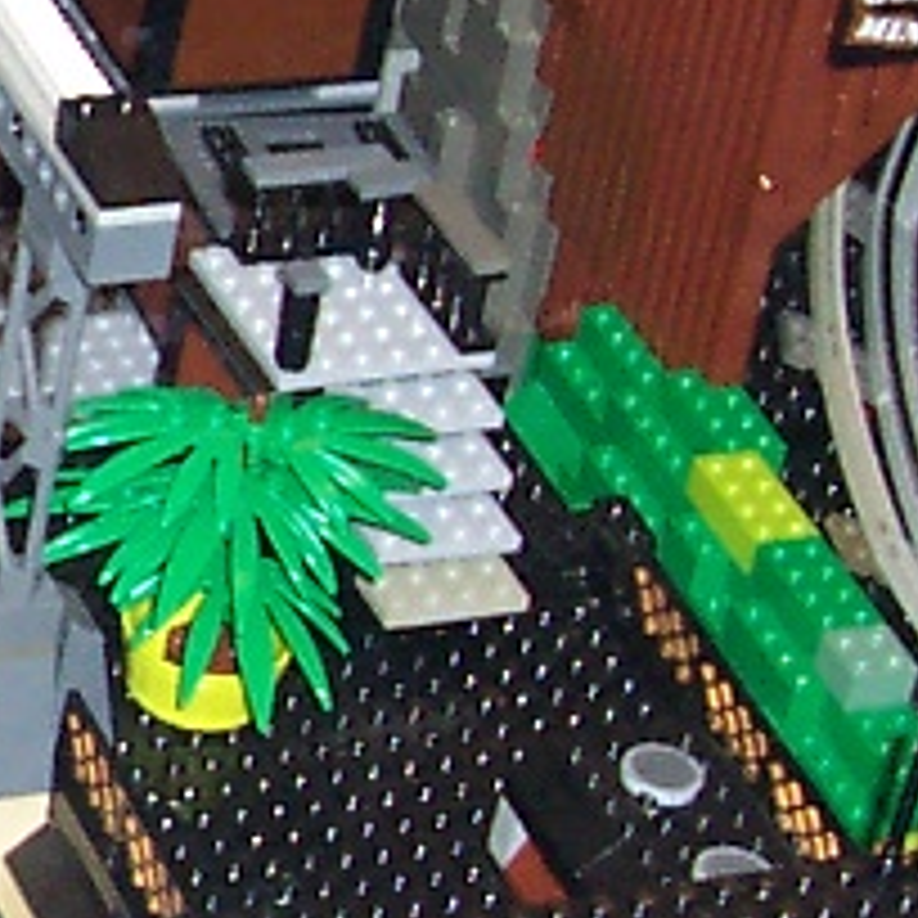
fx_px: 5761
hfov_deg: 8.7
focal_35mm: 192
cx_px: -824
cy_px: 396
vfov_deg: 9.1
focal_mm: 5.6
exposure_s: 1/60
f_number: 2.8
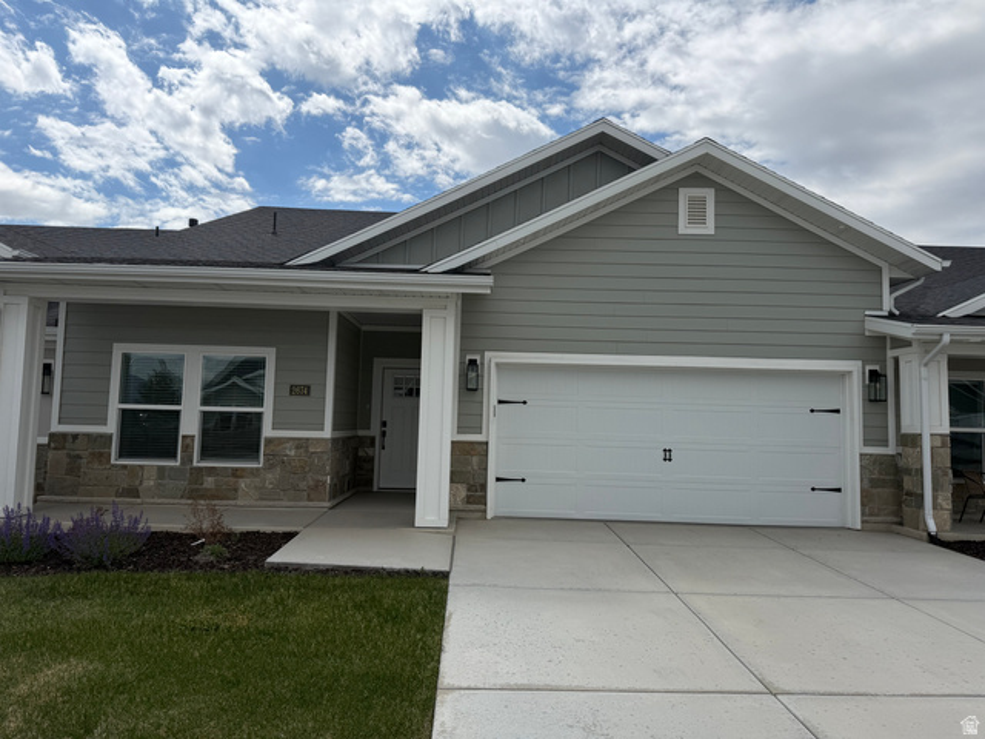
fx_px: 683
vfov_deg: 56.8
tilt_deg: +4.3
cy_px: 370
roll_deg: -2.0
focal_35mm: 24
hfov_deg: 71.6
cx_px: 492
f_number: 1.78
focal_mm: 6.76
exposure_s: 1/9091
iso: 100
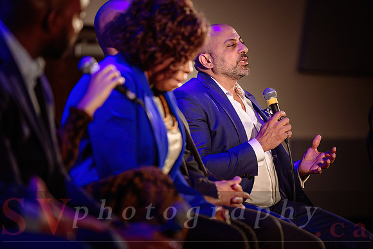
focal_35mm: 200
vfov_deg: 6.9
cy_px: 124
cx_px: 186
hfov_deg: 10.3
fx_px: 2073
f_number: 2.8
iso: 1250
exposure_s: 1/250
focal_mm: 200
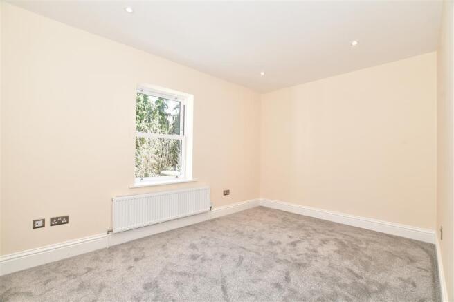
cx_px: 227
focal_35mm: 15
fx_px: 189
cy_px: 151
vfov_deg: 77.3
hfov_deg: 100.4
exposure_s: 1/50
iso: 400
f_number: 7.1
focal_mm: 10
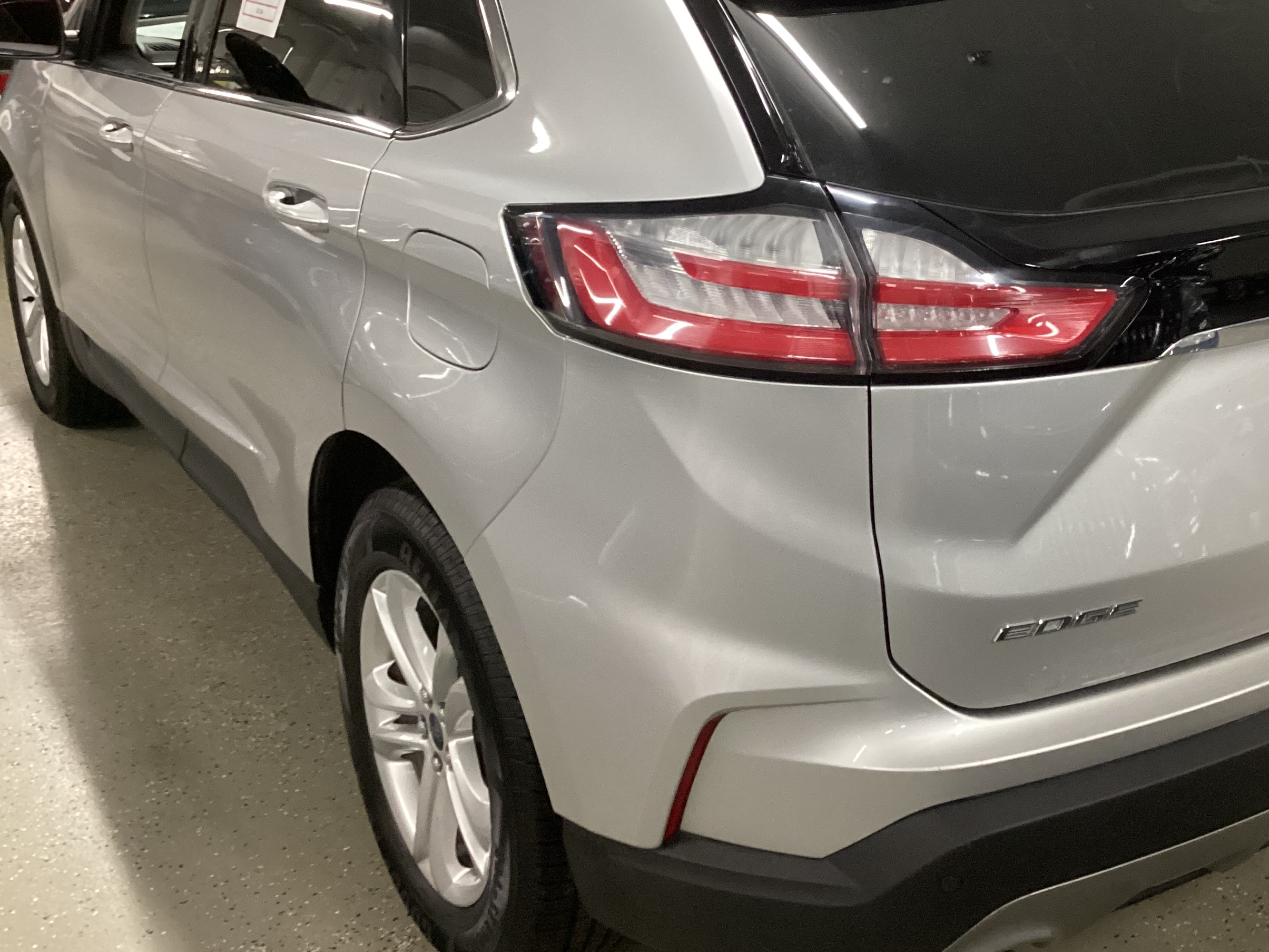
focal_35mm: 42
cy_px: 341
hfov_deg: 44.3
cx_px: 823
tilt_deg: -19.0
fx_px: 1540
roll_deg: -0.6
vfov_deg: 34.1
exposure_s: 1/60
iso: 320
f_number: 2.4
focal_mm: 3.3
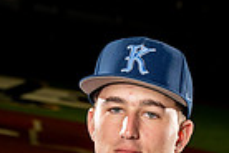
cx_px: 139
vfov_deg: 5.8
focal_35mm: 229
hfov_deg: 9.0
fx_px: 1457
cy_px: 366
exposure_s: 1/250
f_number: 5.6
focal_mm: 70
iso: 800
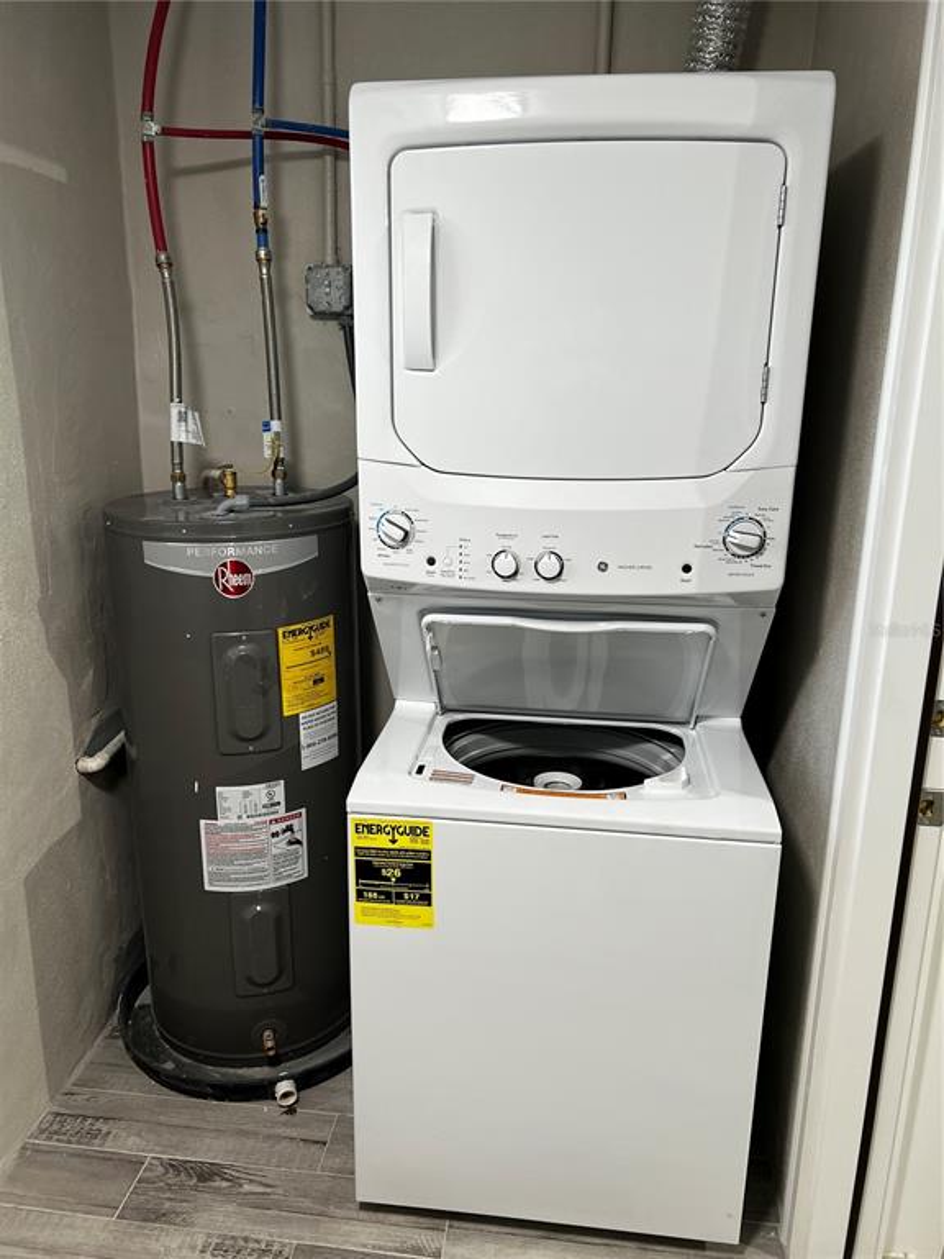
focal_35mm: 26
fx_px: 945
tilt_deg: -14.4
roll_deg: -1.3
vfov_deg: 67.3
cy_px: 630
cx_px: 472
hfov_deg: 53.1
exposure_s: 1/60
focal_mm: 5.7
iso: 64
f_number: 1.5
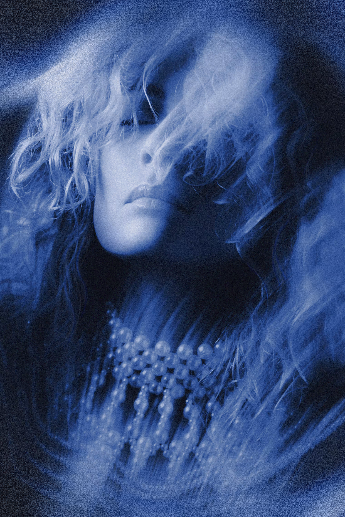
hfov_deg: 18.2
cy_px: 258
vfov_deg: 27.0
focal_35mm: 75
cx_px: 172
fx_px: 1078
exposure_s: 1/100
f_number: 5.6
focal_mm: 75
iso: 320
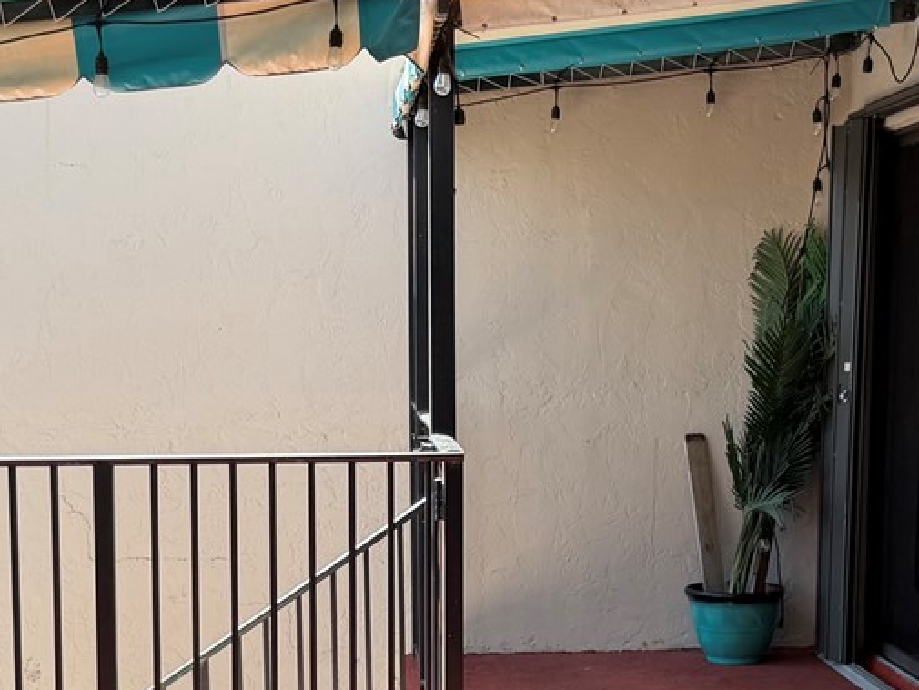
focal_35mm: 76
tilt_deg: -6.8
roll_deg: +0.5
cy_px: 555
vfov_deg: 19.2
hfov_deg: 25.6
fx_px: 2018
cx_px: 404
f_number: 1.78
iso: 80
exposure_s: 1/1032
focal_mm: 6.76
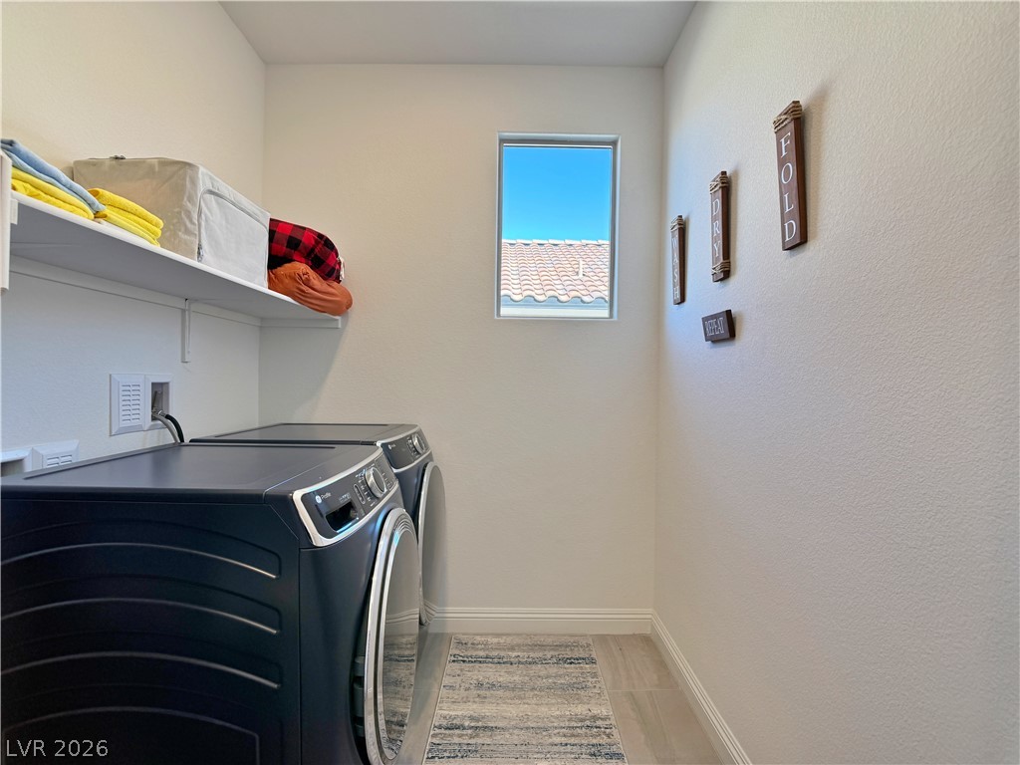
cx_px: 510
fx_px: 707
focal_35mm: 24
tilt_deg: -1.1
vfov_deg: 56.8
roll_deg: -1.3
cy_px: 382
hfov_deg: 71.6
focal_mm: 6.76
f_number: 1.78
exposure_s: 1/128
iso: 80
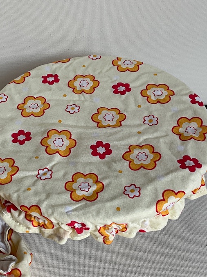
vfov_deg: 34.8
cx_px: 65
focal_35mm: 55
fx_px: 439
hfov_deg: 26.4
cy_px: 166
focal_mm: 3
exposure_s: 1/253
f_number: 1.8
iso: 25
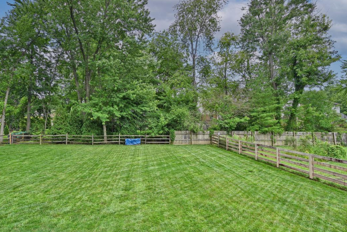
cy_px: 114
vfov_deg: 61.9
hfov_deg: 83.0
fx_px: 193
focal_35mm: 20
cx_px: 139
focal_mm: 14
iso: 100
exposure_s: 1/250
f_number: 6.3
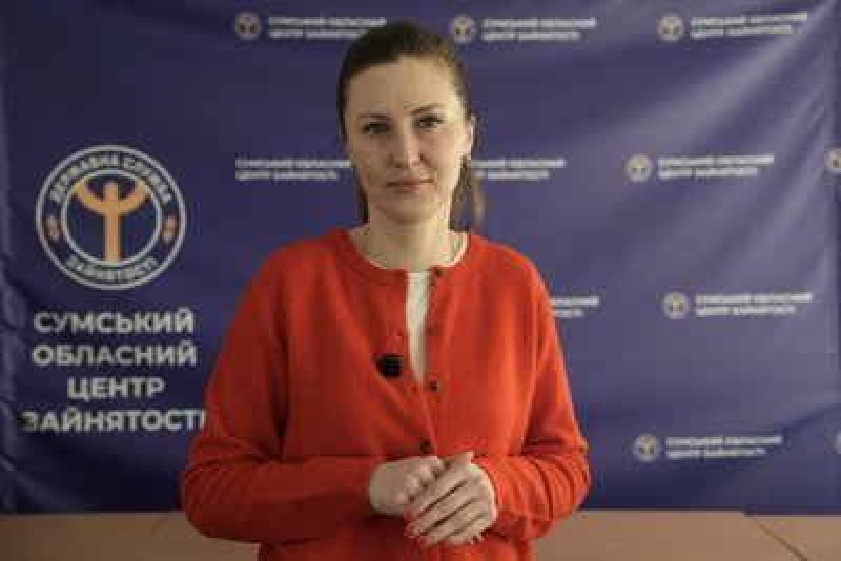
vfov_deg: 30.5
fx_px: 1028
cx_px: 420
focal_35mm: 44
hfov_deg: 44.5
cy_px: 280
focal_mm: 44
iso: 800
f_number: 4
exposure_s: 1/60
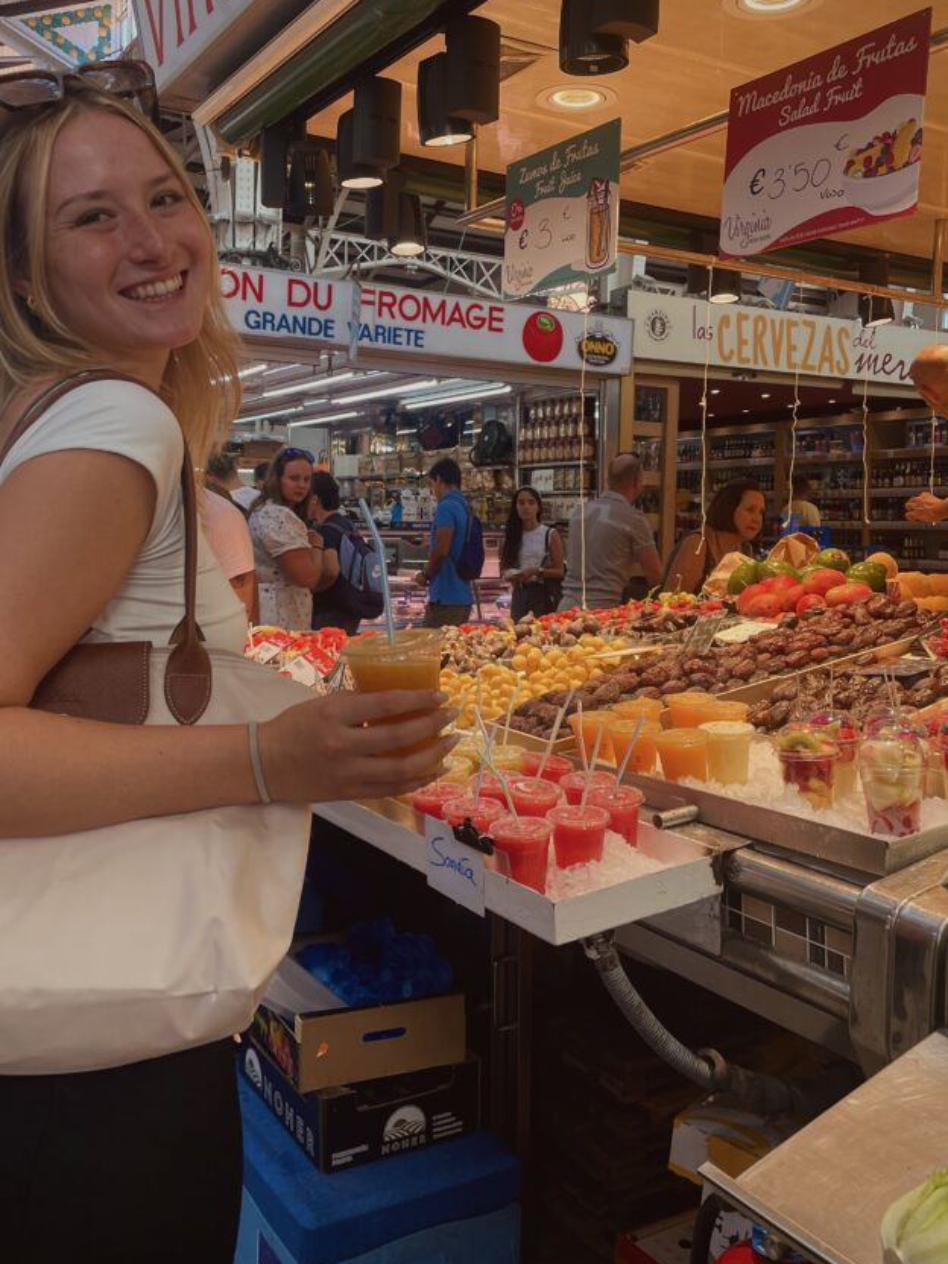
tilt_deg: -3.3
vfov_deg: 56.8
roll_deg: -1.6
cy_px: 589
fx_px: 1168
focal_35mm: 32
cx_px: 413
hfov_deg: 44.1
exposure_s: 1/108
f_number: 1.6
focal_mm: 4.2
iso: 32
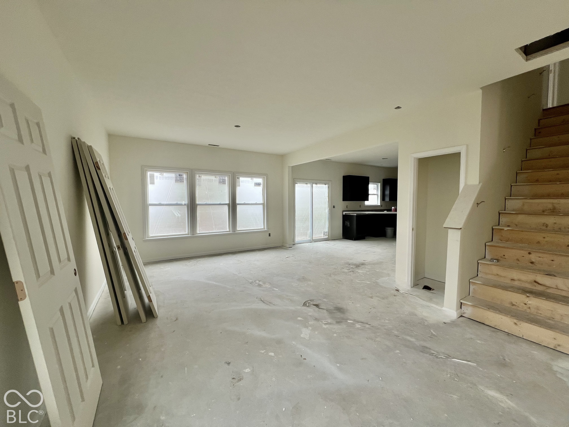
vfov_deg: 89.9
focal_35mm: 13
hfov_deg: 106.2
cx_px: 284
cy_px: 214
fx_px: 214
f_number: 1.8
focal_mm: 1.57
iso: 32
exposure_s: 1/99
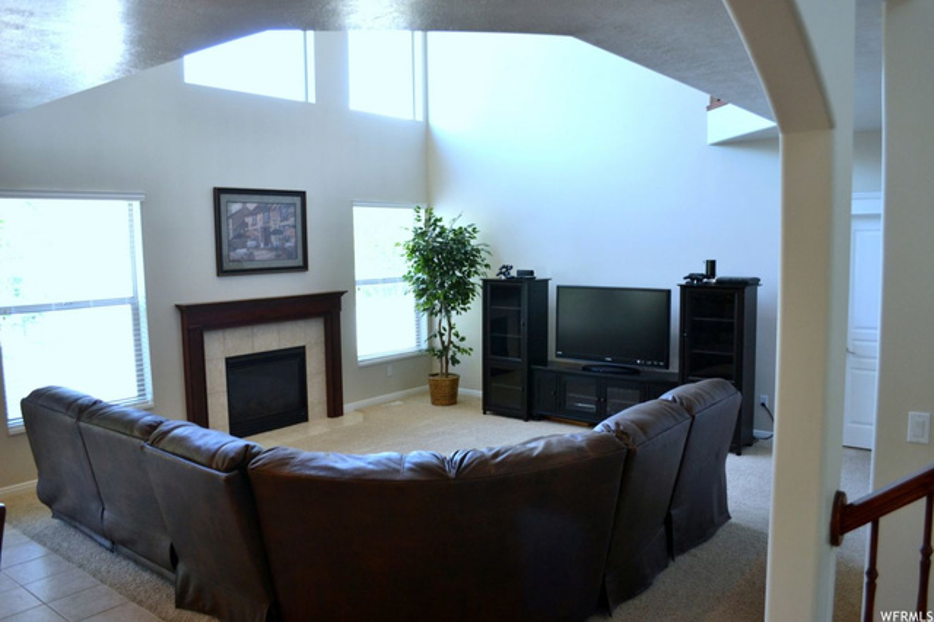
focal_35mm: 27
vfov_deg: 47.9
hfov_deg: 67.4
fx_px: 700
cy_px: 311
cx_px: 467
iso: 400
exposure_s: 1/80
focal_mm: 18
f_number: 4.5
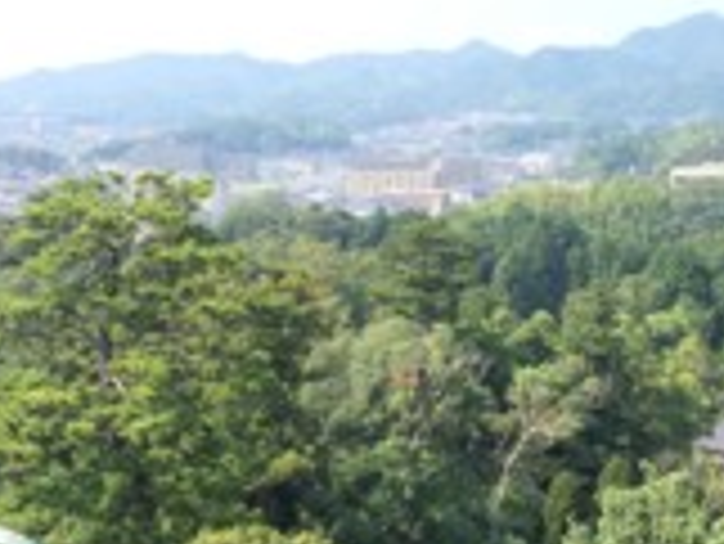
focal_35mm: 84
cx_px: 517
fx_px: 1758
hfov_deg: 23.1
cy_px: 283
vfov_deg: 17.6
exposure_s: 1/631
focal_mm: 4.12
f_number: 2.2
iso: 32
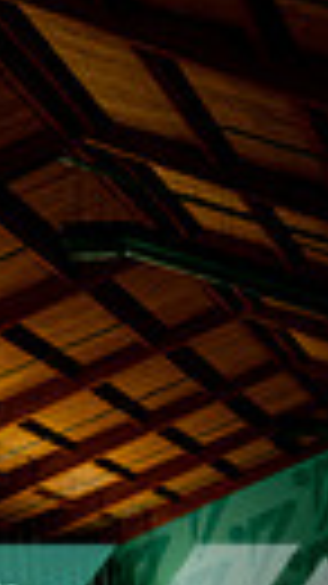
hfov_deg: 13.0
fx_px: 1347
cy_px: 1004
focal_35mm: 87
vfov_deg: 19.4
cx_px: 517
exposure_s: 1/125
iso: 500
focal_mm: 24
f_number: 7.1
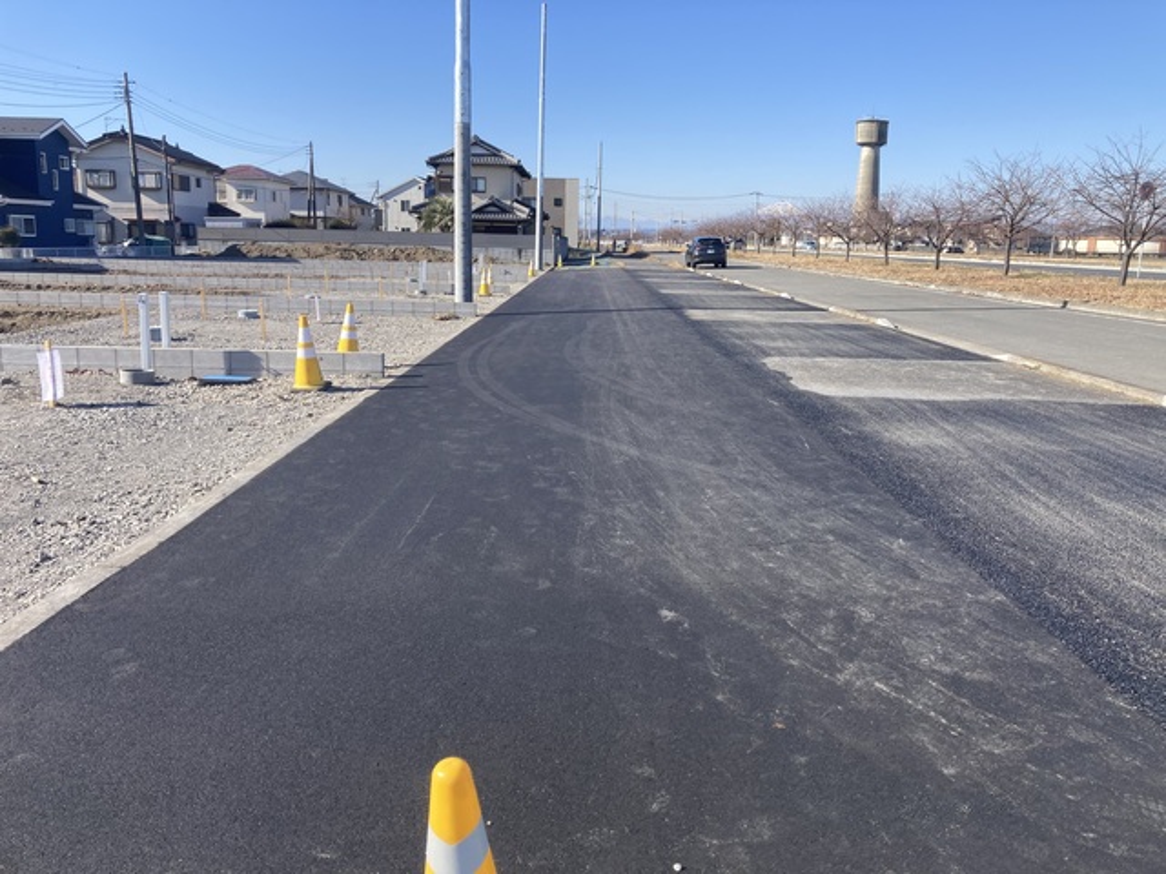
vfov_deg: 49.7
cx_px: 583
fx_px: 943
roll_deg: -1.6
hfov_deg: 63.4
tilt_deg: -12.6
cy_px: 437
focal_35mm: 28
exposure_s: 1/1279
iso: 20
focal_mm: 3.99
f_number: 1.8
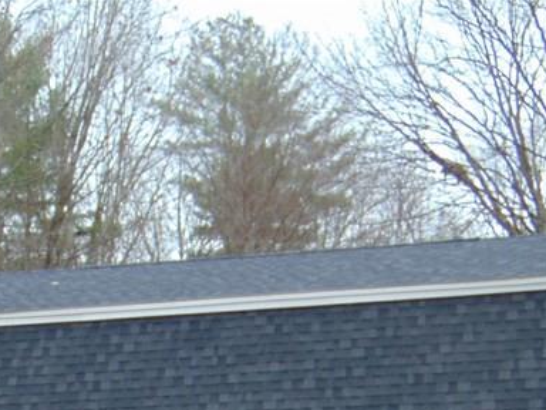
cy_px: 544
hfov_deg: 17.5
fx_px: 1767
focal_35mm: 112
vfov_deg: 12.8
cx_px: 175
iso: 80
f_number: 3.3
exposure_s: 1/30
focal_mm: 7.6
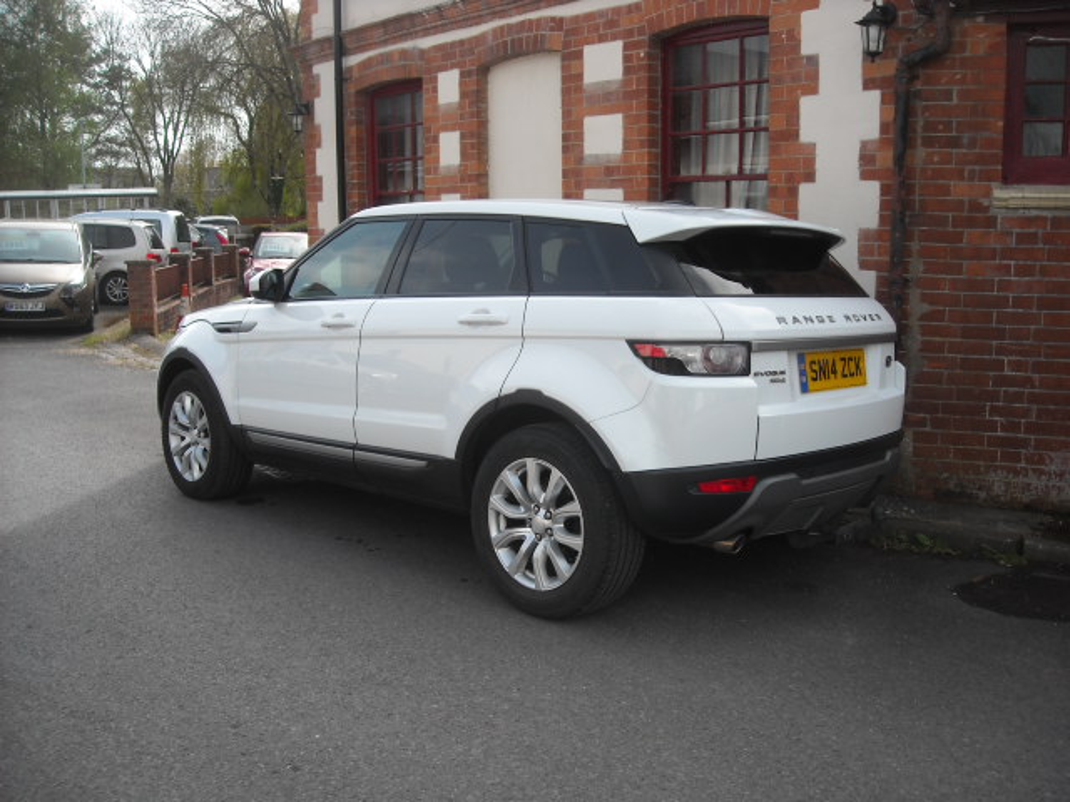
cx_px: 535
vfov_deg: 40.7
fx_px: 1082
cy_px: 401
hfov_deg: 52.6
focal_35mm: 35
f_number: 5.6
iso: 64
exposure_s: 1/161
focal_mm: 5.7
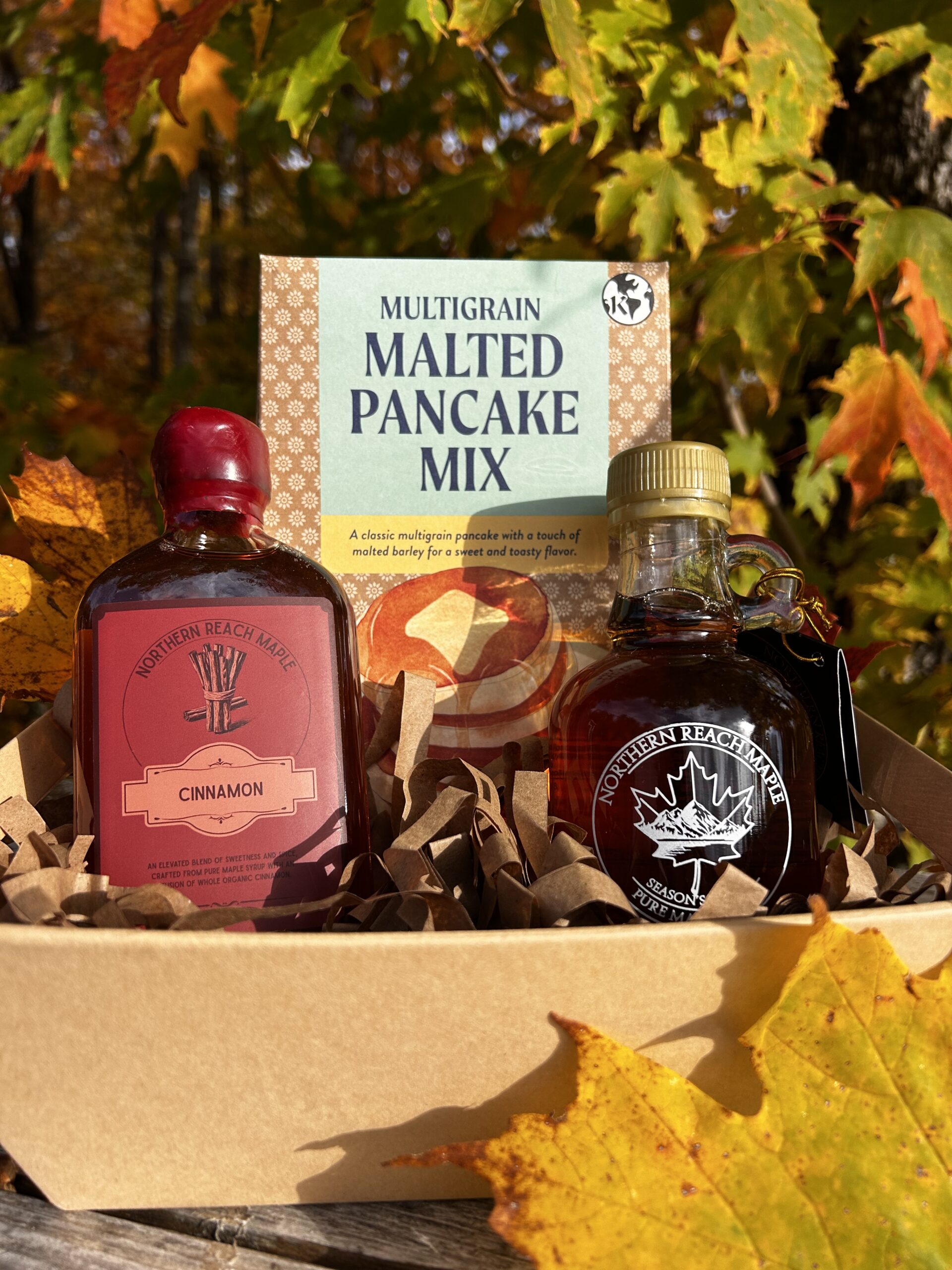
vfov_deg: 67.3
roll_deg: -4.2
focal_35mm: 26
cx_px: 476
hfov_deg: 53.1
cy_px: 635
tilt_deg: -14.5
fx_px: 953
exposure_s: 1/2513
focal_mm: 5.7
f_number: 1.5
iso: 50
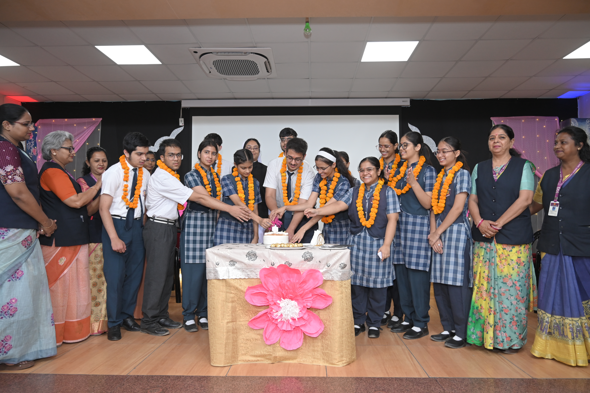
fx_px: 418
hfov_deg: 70.5
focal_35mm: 26
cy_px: 196
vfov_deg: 50.3
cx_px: 295
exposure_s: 1/200
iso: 1250
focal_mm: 25.5
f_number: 4
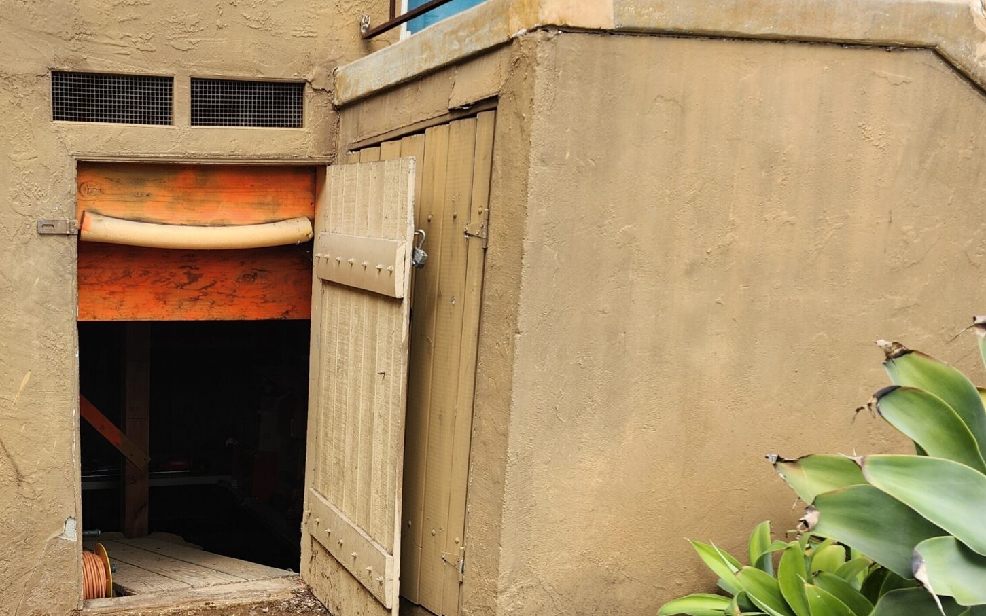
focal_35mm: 43
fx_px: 1156
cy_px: 506
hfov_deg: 43.5
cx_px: 161
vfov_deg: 29.1
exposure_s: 1/398
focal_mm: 5.54
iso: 25
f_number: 1.8
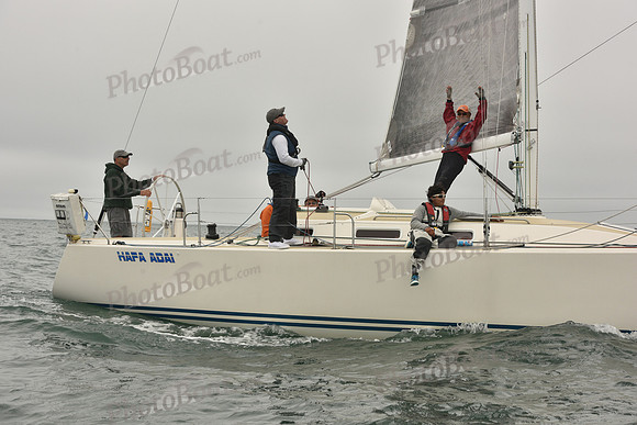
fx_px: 1327
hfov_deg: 27.0
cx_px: 318
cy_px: 212
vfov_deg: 18.2
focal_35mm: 75
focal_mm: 75
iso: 320
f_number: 10
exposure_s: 1/800
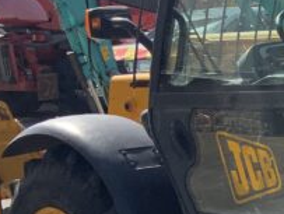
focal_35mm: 146
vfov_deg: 10.2
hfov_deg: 11.9
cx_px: 586
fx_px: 1200
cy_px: 143
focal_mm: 3
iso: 16
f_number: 1.8
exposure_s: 1/1675
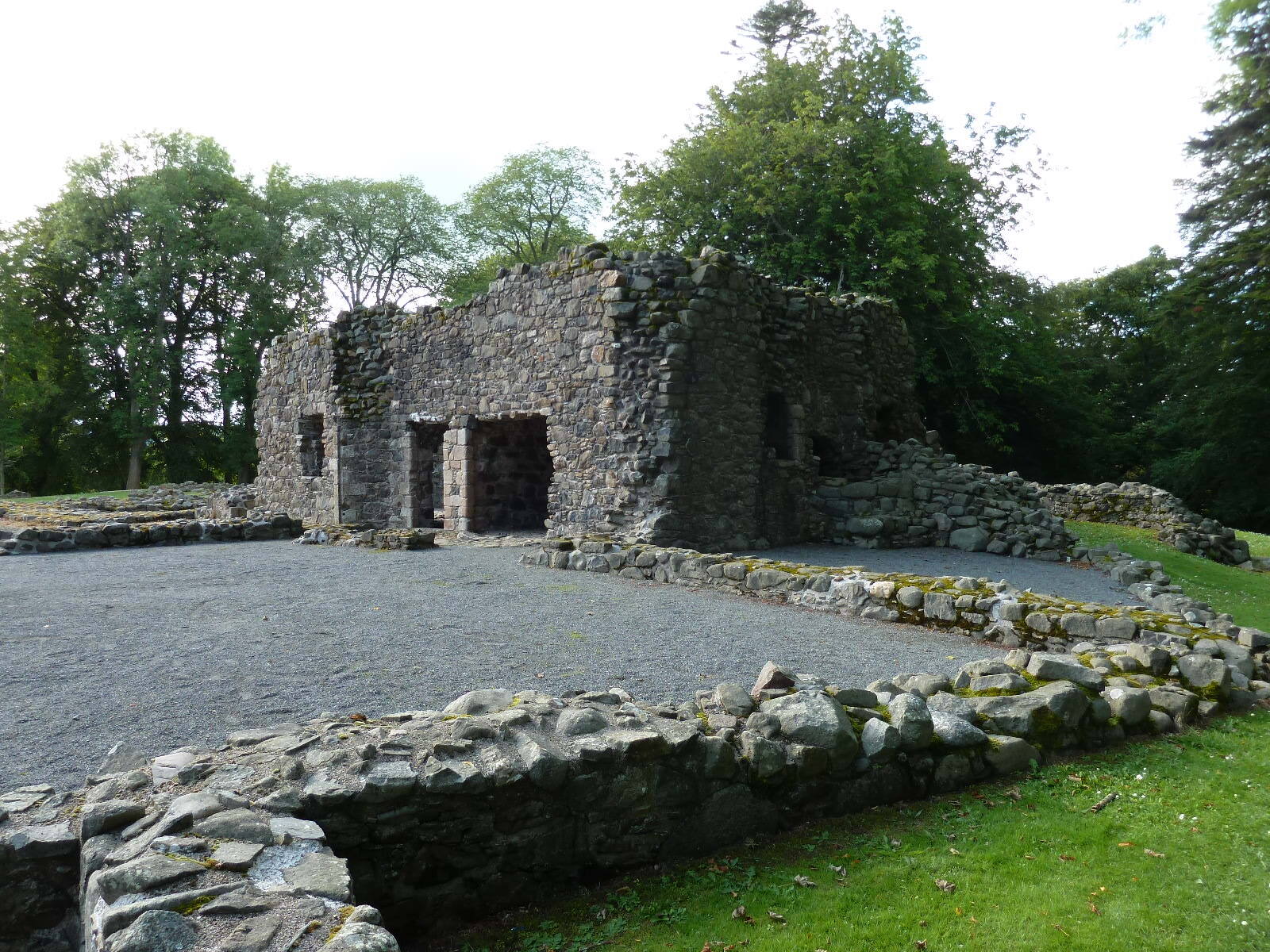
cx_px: 635
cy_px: 476
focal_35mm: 25
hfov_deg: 69.4
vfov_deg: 54.9
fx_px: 917
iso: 80
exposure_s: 1/80
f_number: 3.3
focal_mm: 4.1
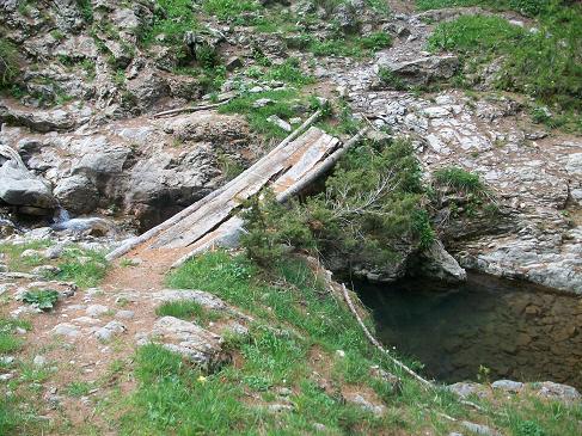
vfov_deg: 41.8
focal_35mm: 34
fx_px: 572
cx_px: 291
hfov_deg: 54.0
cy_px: 218
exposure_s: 1/160
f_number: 2.8
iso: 80
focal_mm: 5.7
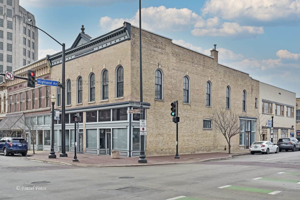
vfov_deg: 37.9
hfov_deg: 54.4
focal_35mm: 35
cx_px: 150
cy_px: 100
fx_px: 292
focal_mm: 35
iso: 200
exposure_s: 1/320
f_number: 11
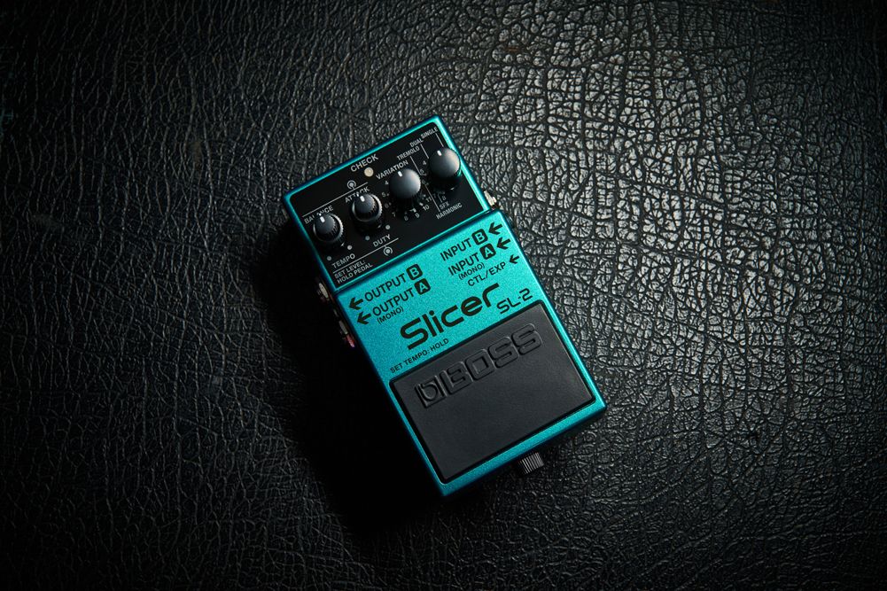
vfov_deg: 27.0
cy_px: 296
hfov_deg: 39.6
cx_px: 444
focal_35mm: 50
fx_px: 1232
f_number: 10
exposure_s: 1/4
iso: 100
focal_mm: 50
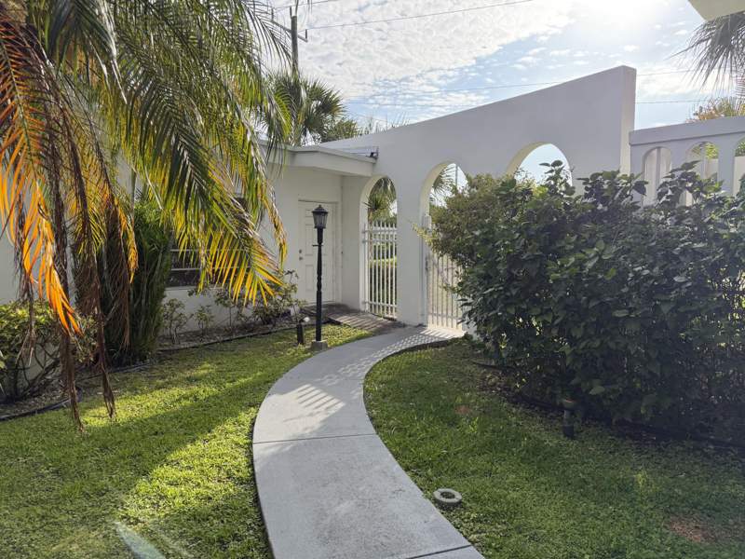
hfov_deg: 71.6
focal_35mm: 24
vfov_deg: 56.8
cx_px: 372
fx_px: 517
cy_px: 280
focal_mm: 6.76
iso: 100
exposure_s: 1/2525
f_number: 1.78
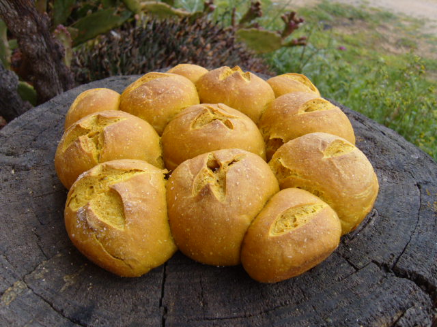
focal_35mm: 35
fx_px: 442
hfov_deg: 52.6
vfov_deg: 40.7
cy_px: 164
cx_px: 218
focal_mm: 7.4
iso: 80
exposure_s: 1/60
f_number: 2.8
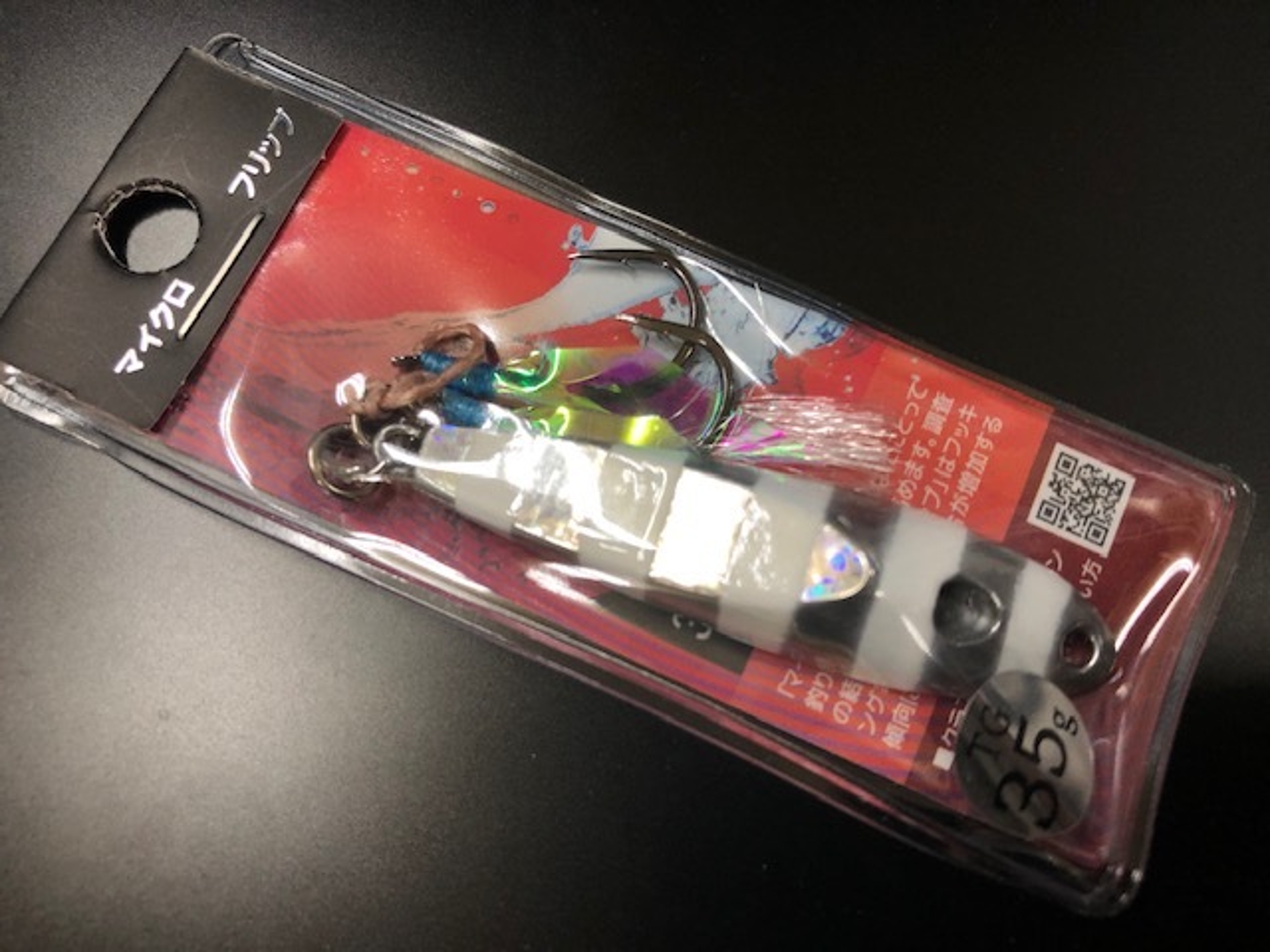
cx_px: 635
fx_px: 1027
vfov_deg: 49.7
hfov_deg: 63.4
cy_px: 476
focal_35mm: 28
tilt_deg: -76.9
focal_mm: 3.99
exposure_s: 1/30
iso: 32
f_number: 1.8
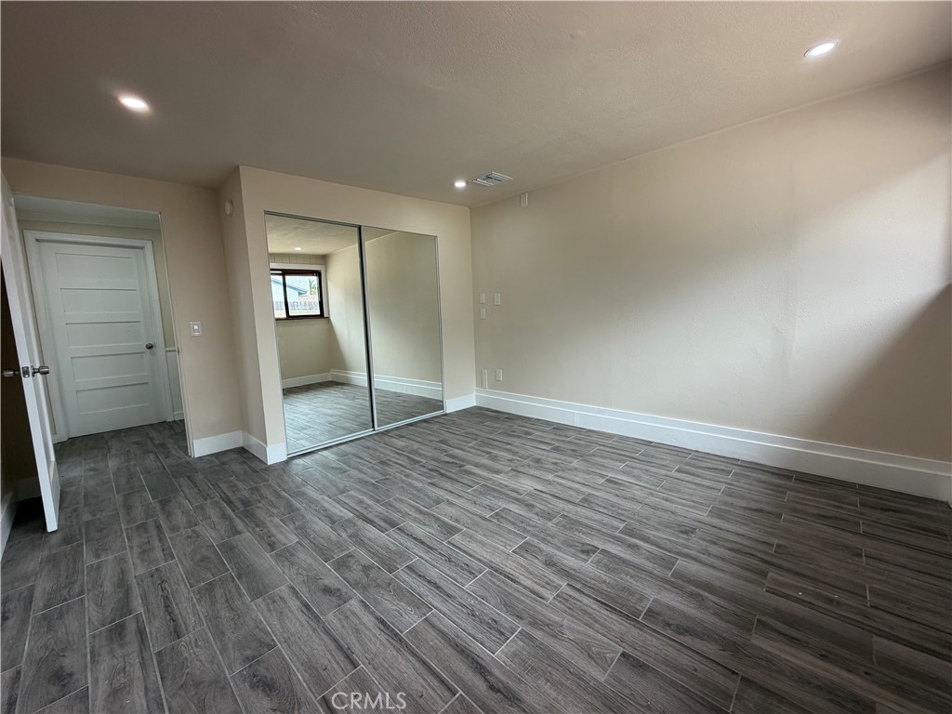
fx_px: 385
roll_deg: +2.5
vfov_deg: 85.7
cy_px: 357
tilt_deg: -6.8
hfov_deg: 102.1
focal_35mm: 14
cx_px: 476
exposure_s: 1/121
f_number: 2.2
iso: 100
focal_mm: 2.22
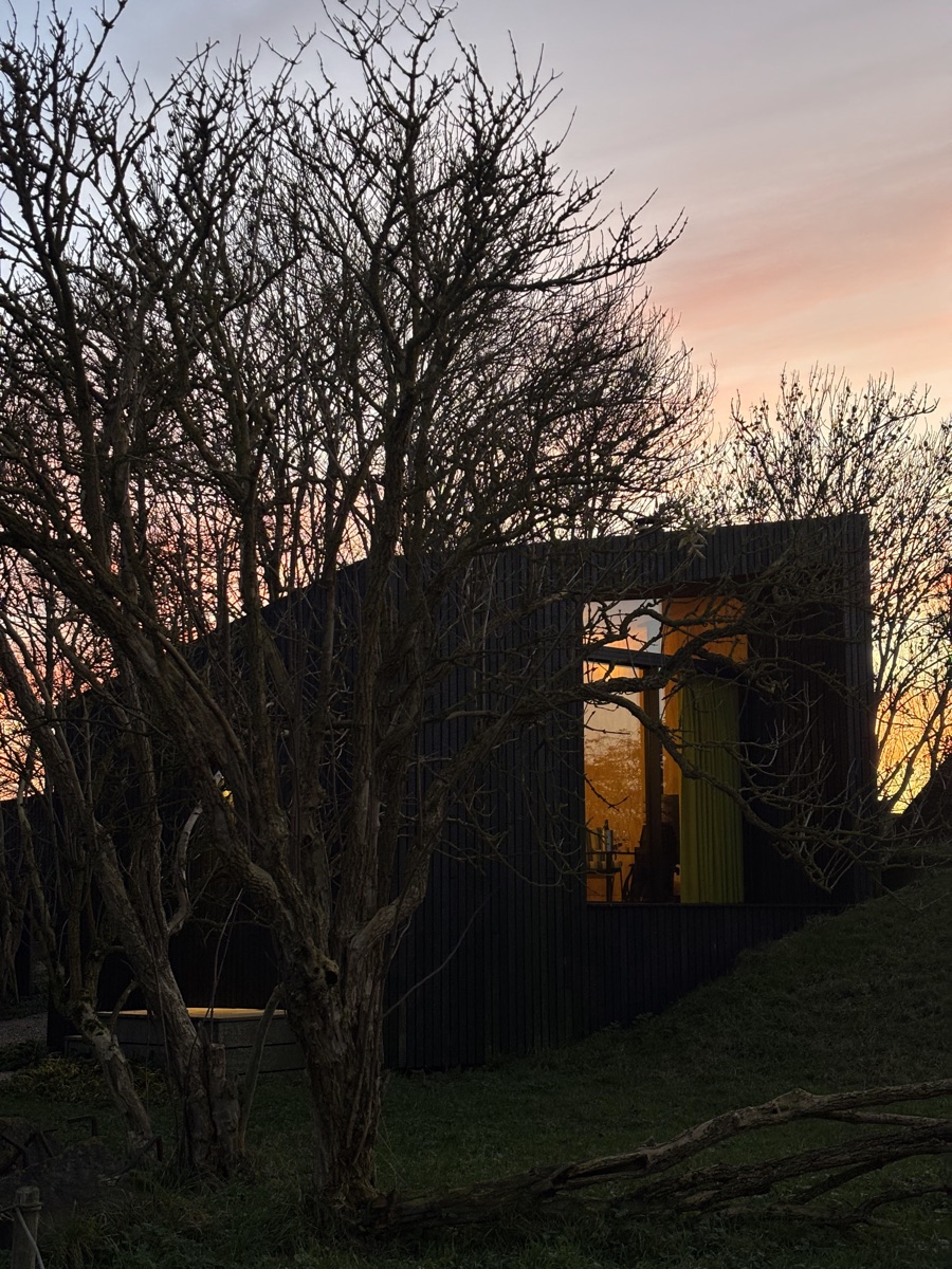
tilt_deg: +7.9
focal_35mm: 52
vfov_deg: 36.8
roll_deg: +0.0
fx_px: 1907
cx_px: 476
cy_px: 634
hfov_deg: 28.0
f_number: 1.6
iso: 80
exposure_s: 1/60
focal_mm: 5.96
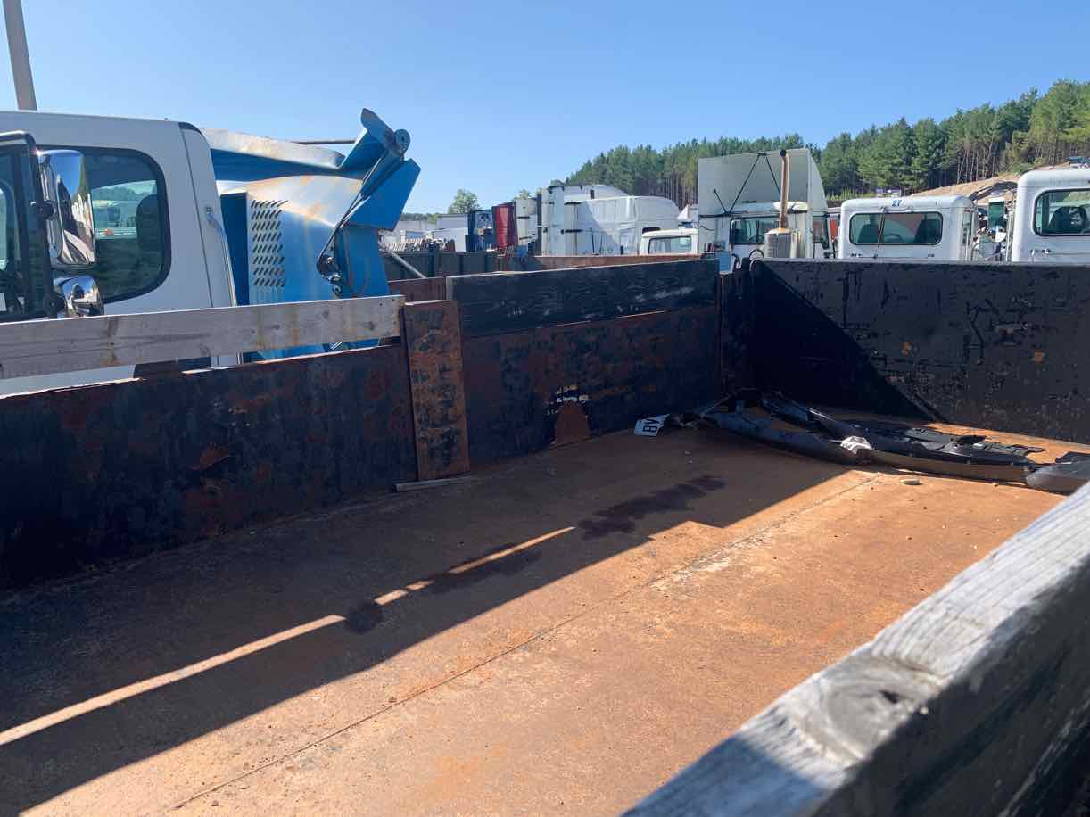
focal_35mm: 26
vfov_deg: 53.0
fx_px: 819
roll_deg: +0.4
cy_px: 408
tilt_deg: -9.8
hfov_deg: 67.3
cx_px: 545
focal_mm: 4.25
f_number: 1.8
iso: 25
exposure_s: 1/1387
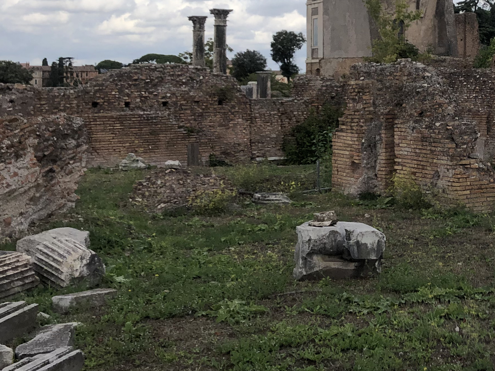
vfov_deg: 22.8
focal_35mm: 63
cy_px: 48
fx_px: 901
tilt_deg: +2.4
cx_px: 476
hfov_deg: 29.1
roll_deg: +0.7
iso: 20
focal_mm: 4
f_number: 1.8
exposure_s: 1/2825
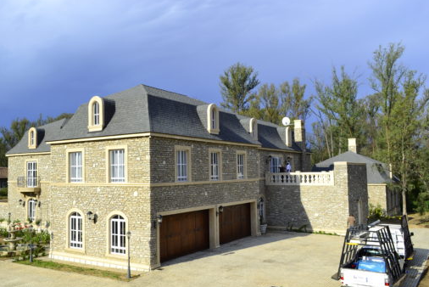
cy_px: 147
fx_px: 382
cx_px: 186
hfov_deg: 58.5
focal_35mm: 32
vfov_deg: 41.2
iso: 100
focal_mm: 18
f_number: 8
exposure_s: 1/160
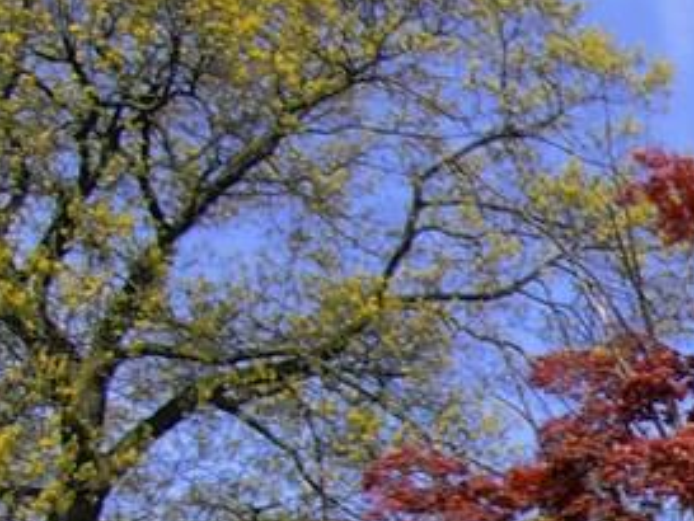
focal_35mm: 90
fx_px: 1805
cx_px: 1093
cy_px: 521
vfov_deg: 16.1
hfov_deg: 18.7
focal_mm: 4.2
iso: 80
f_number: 3
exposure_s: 1/1250
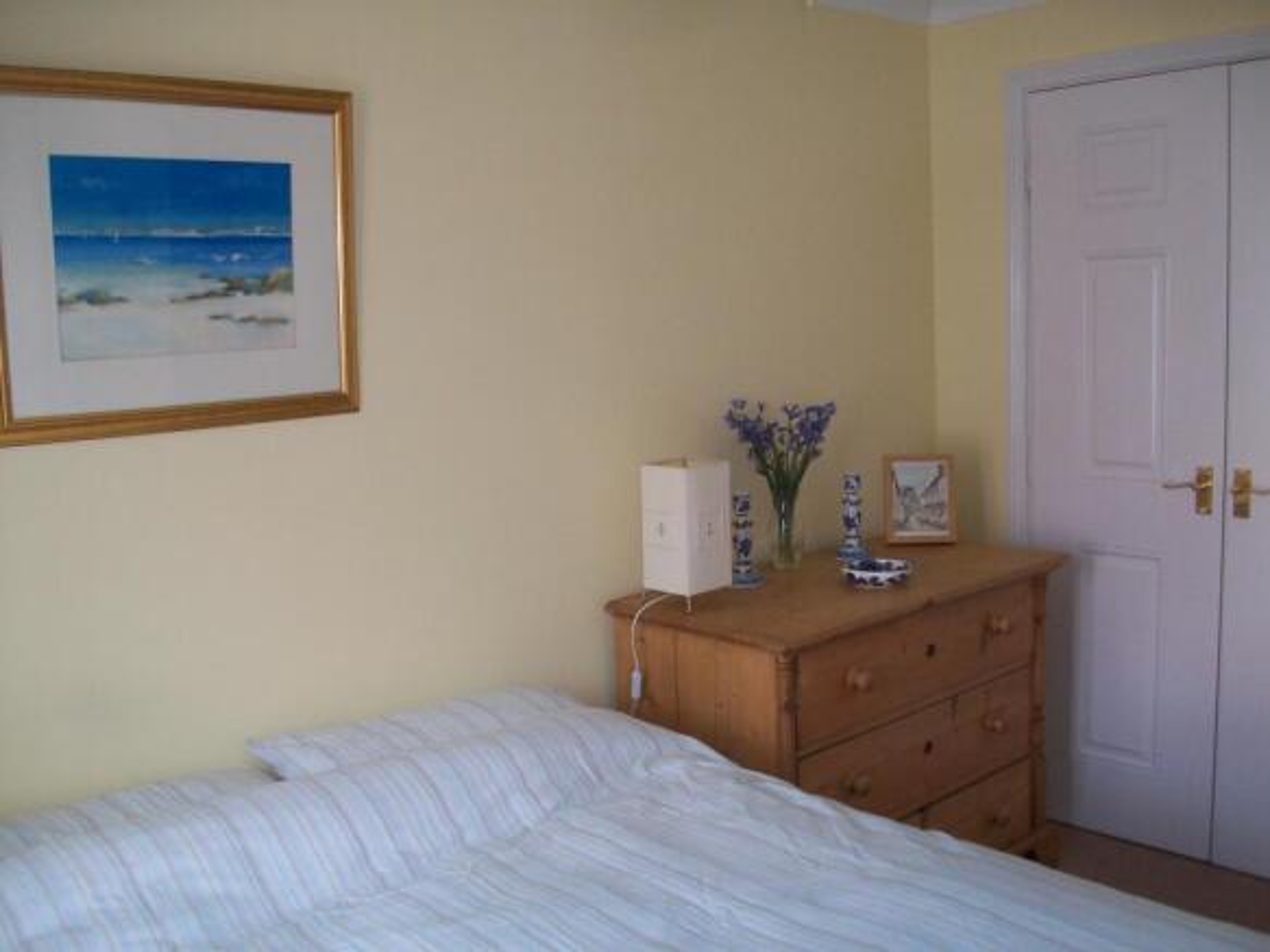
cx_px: 635
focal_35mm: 34
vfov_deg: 41.8
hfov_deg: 54.0
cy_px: 476
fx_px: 1247
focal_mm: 5.7
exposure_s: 1/60
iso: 120
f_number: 2.8
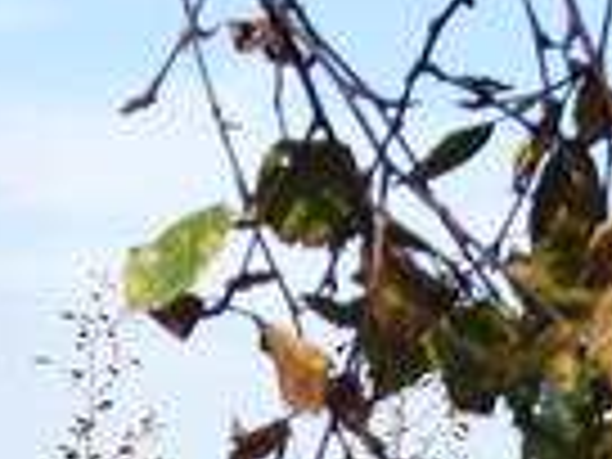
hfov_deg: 9.1
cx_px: 540
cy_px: 1040
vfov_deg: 6.6
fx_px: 3819
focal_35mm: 216
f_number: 4.5
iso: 80
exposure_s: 1/400
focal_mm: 7.87
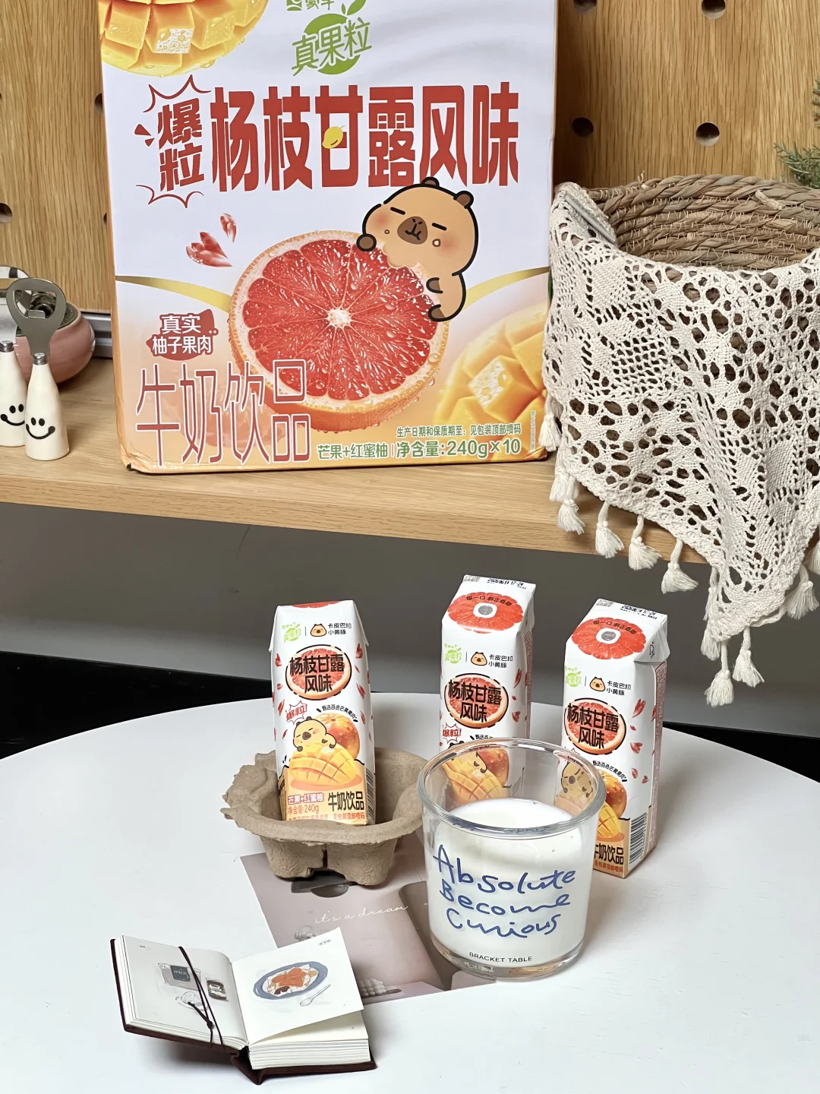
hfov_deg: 19.1
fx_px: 2432
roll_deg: -0.3
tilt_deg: -24.8
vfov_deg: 25.3
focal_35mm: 77
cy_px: 547
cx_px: 410
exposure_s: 1/100
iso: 200
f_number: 2.8
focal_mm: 9
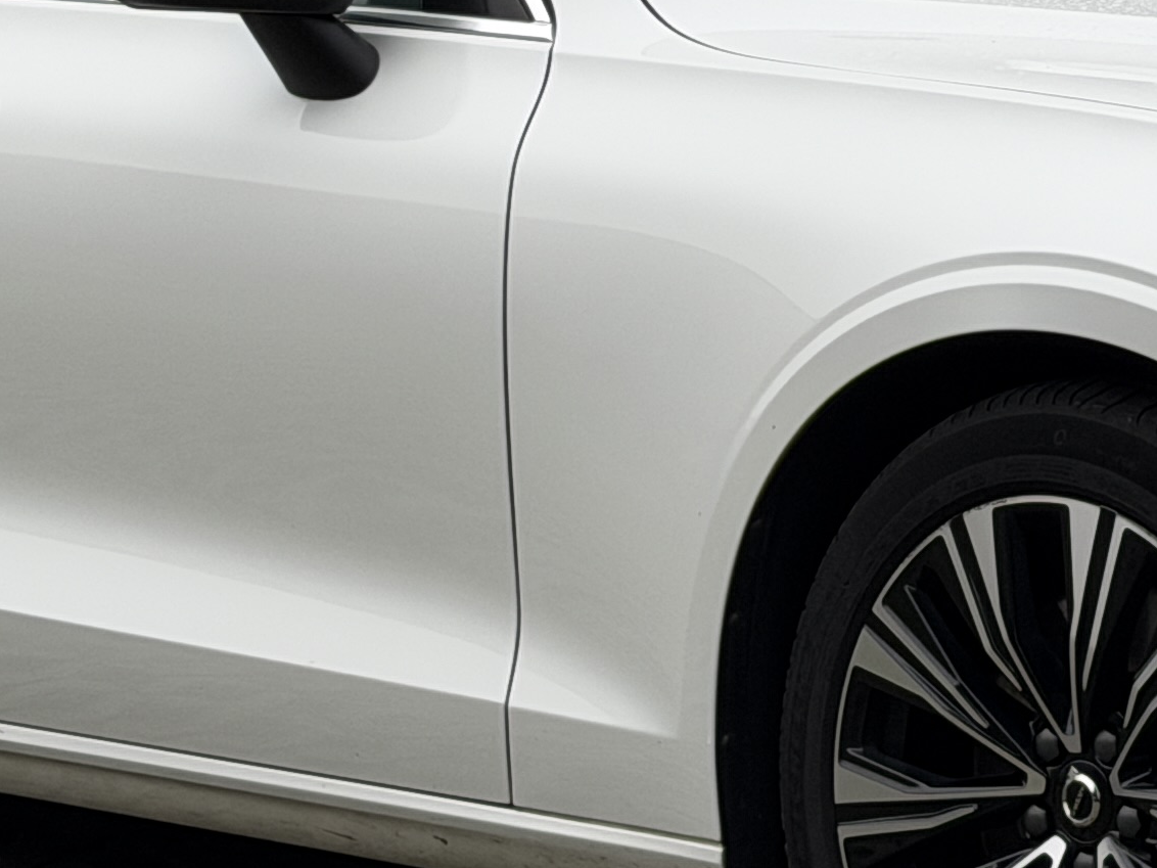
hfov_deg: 11.5
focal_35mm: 171
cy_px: -4
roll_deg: +0.8
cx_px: 931
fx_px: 5715
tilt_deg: -0.2
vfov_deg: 8.6
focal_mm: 6.76
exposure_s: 1/687
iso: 64
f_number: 1.78
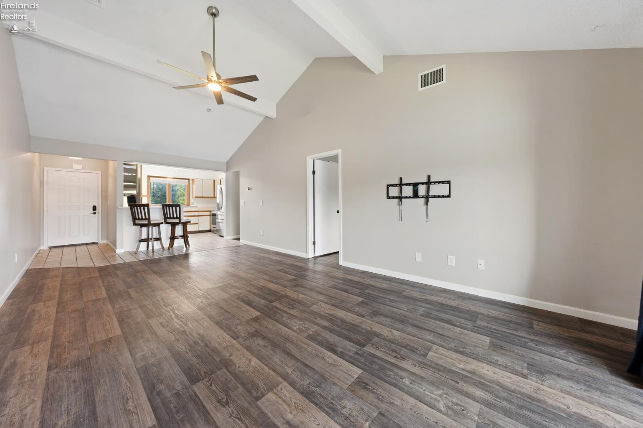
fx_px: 214
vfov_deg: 90.0
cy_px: 214
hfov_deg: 112.6
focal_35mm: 12
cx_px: 322
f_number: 8
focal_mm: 12
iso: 320
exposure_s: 1/2
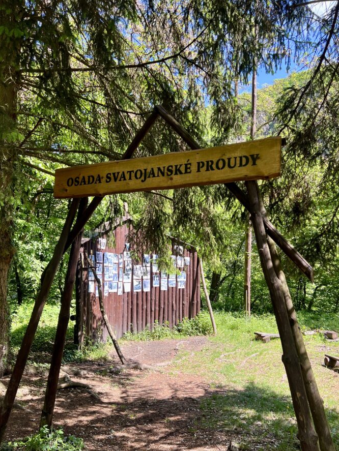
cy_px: 252
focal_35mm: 30
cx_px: 184
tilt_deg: +1.6
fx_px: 391
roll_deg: +0.1
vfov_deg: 59.8
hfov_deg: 46.8
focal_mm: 5.7
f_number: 1.5
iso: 50
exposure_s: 1/563
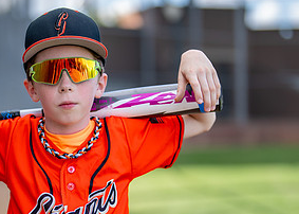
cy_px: 172
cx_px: 68
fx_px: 976
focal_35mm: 115
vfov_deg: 12.4
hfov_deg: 17.3
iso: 125
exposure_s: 1/2500
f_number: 1.2
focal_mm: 50
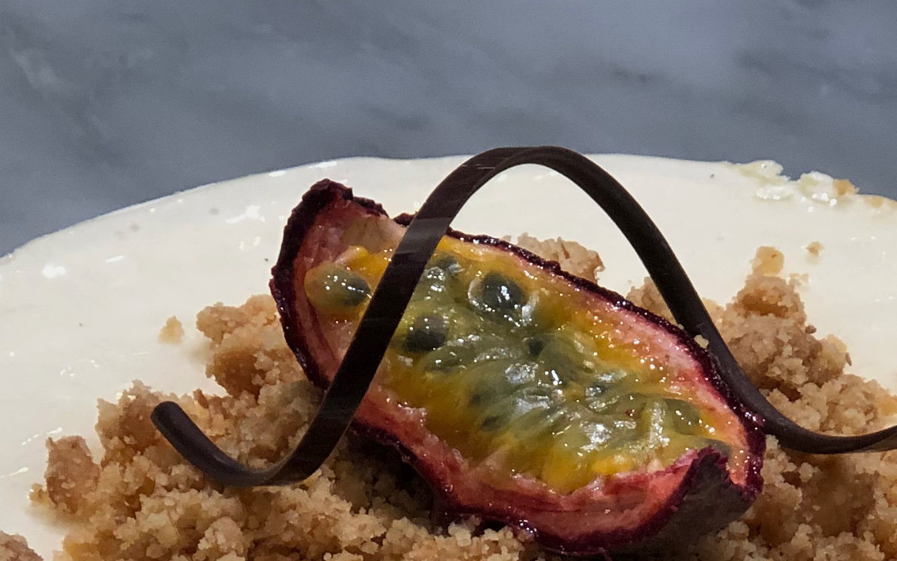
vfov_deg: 7.0
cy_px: 848
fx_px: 4522
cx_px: 477
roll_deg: +0.0
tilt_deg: -38.9
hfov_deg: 11.3
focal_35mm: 185
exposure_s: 1/33
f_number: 2.8
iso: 32
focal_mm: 6.6
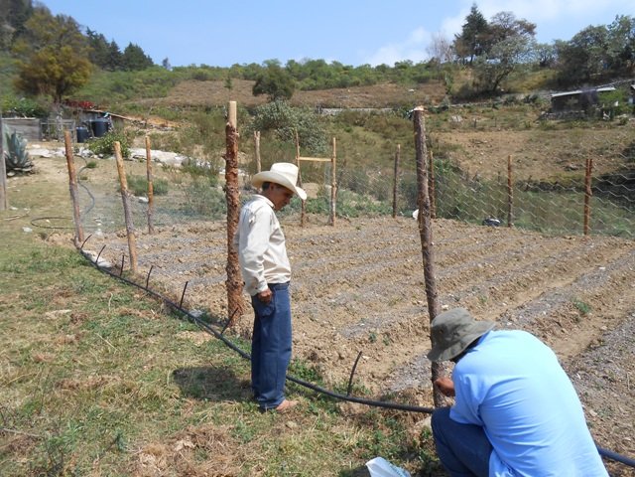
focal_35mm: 26
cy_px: 238
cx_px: 318
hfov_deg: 67.3
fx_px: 477
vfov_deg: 53.1
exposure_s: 1/800
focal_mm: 4.6
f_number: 3.5
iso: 80
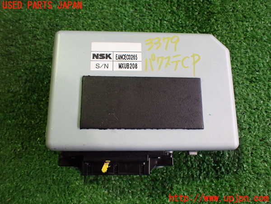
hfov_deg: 60.0
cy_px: 102
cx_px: 136
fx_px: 235
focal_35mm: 30
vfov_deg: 46.8
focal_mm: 5.4
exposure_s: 1/125
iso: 640
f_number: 2.3
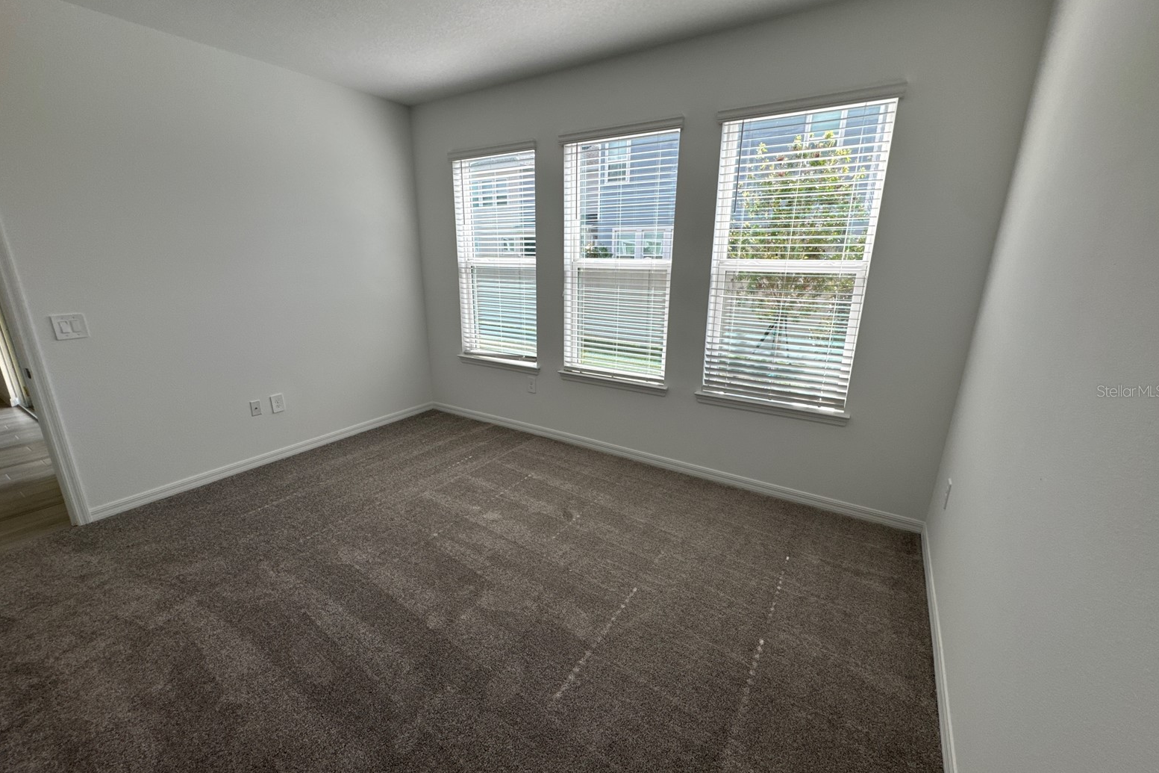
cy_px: 391
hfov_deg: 100.4
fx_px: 483
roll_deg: -1.5
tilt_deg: -13.0
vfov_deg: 77.3
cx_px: 570
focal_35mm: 15
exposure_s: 1/453
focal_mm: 2.22
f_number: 2.2
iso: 40
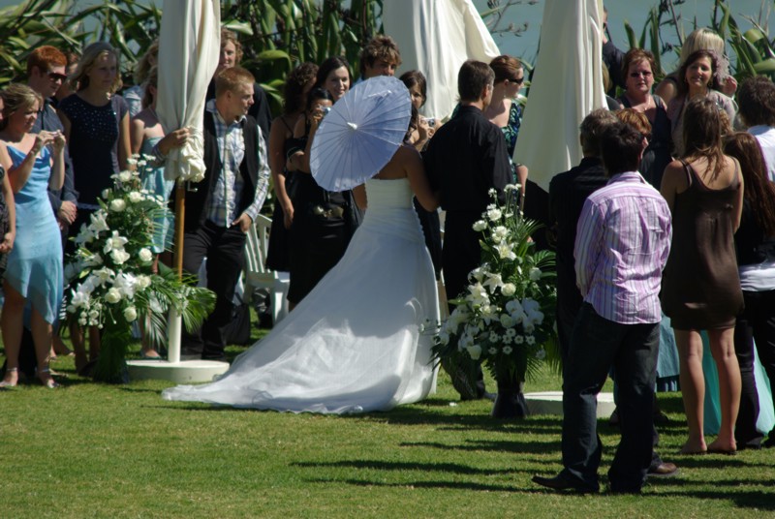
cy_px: 260
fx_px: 9702
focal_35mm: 450
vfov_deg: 3.1
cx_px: 388
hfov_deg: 4.6
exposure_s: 1/350
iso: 100
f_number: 5.6
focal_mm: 300
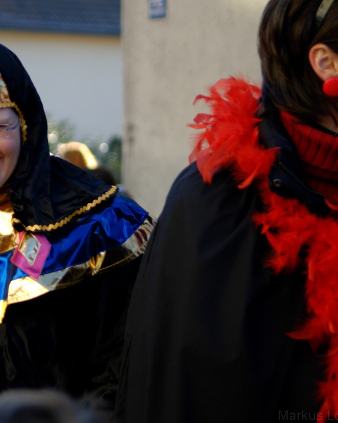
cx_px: 1
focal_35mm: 140
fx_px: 1750
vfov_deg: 13.8
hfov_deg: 10.9
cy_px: 180
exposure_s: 1/250
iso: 100
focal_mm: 55
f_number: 2.8
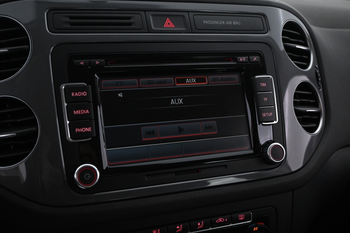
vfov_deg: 35.5
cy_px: 116
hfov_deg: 51.3
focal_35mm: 38
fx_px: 365
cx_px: 175
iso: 2500
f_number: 4.2
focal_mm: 25
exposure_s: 1/60
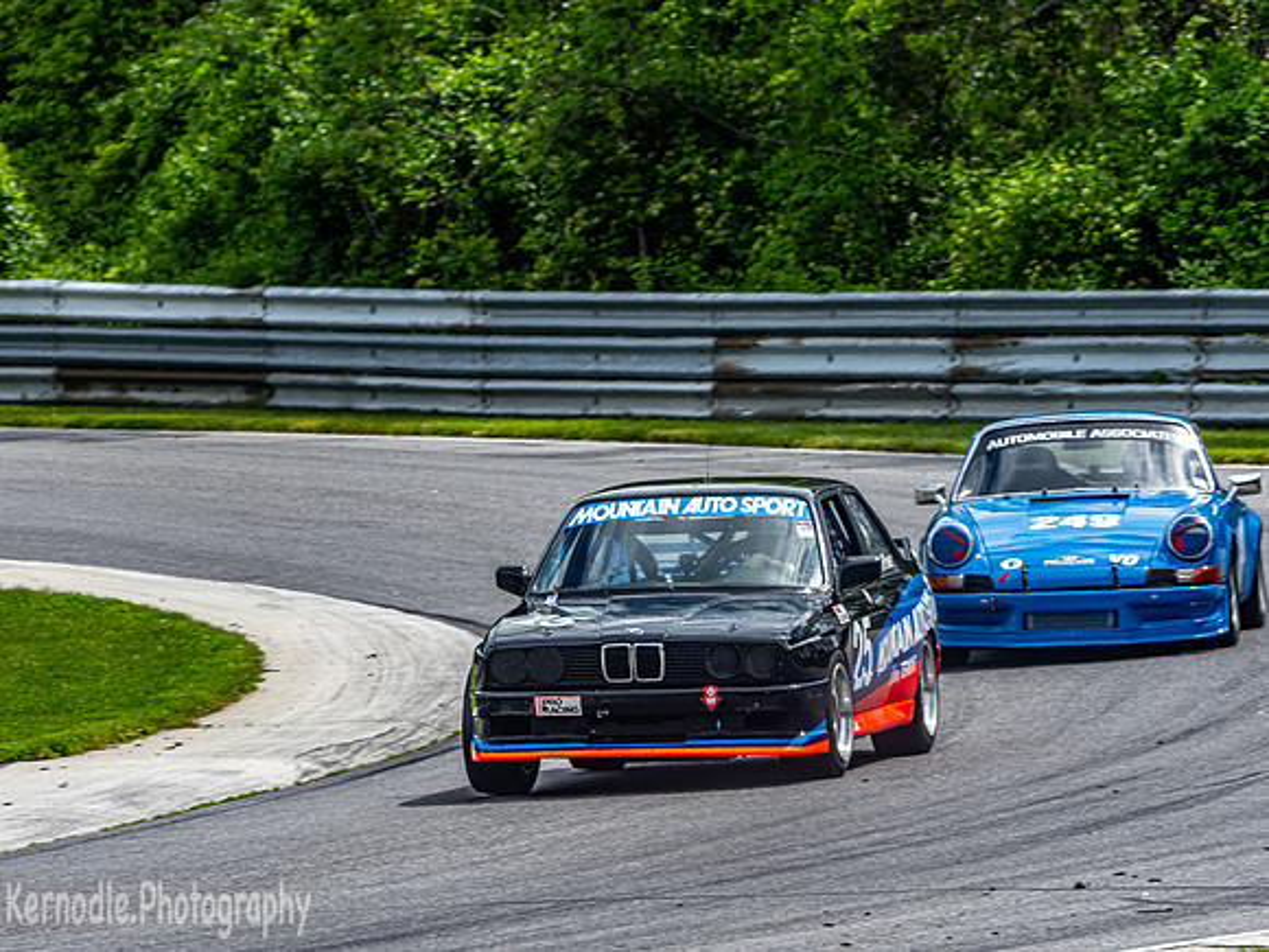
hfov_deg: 3.3
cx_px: 634
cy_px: 476
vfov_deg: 2.5
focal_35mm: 601
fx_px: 22032
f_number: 8
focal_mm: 300
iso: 64
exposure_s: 1/250
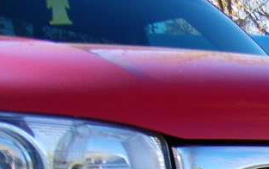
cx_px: 418
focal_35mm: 97
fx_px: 712
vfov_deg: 12.4
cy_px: 302
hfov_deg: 18.6
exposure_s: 1/160
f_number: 3.5
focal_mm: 5
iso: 80
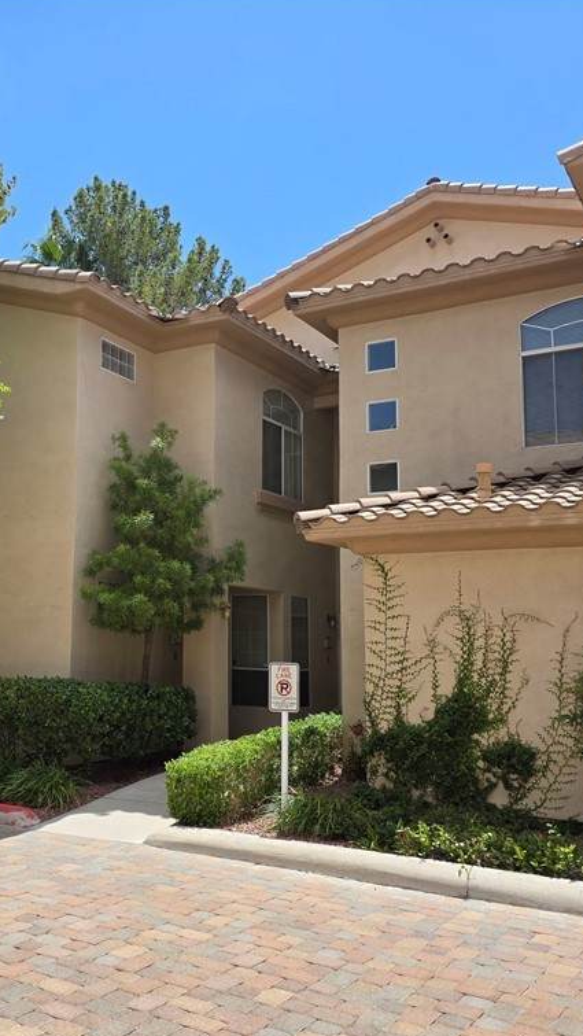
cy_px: 517
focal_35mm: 34
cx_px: 165
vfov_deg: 58.0
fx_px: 934
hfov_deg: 34.1
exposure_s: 1/4539
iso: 80
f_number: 1.7
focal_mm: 6.3
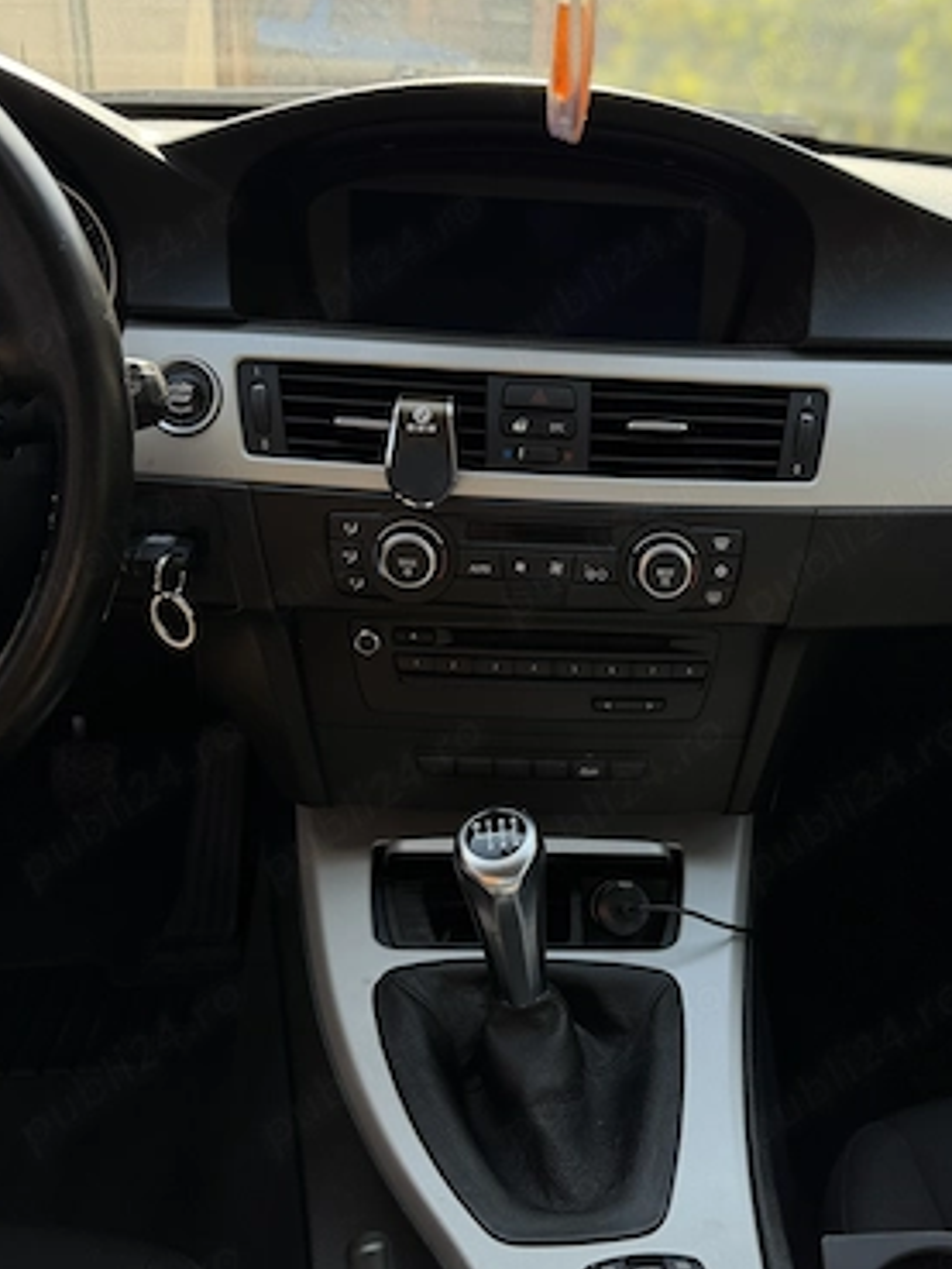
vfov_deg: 67.2
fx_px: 953
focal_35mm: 26
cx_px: 491
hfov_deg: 53.1
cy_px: 595
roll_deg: -5.7
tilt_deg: -25.3
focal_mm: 6.76
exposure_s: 1/351
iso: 100
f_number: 1.78
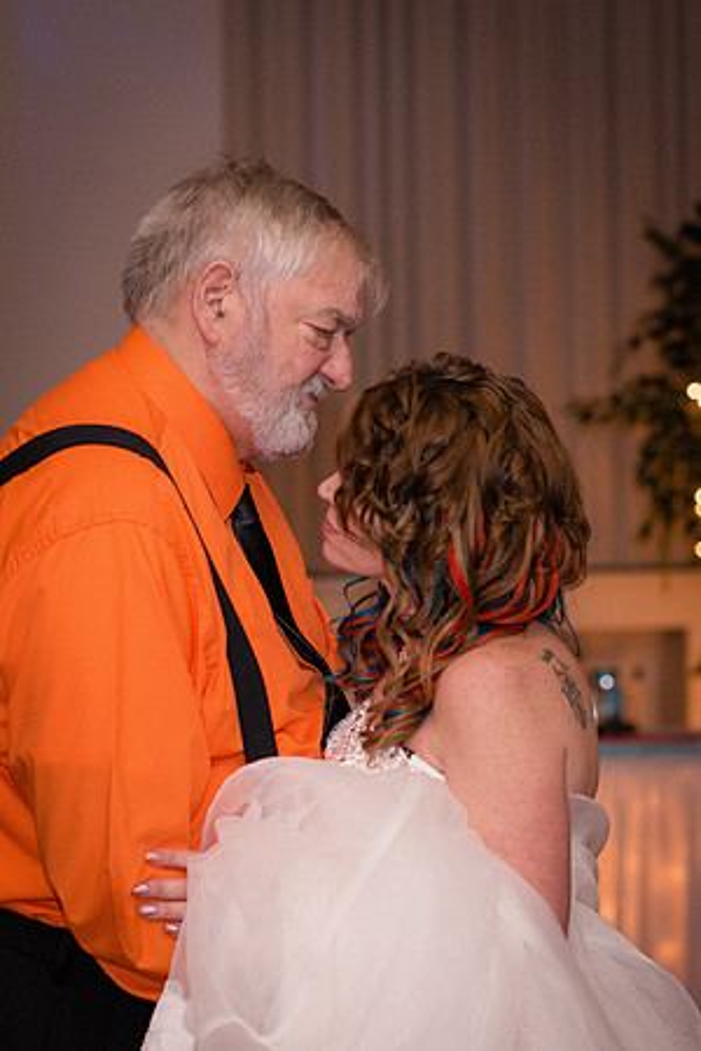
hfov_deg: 10.7
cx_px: 220
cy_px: 526
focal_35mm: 127
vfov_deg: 16.1
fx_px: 3721
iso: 640
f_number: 3.2
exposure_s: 1/125
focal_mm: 85
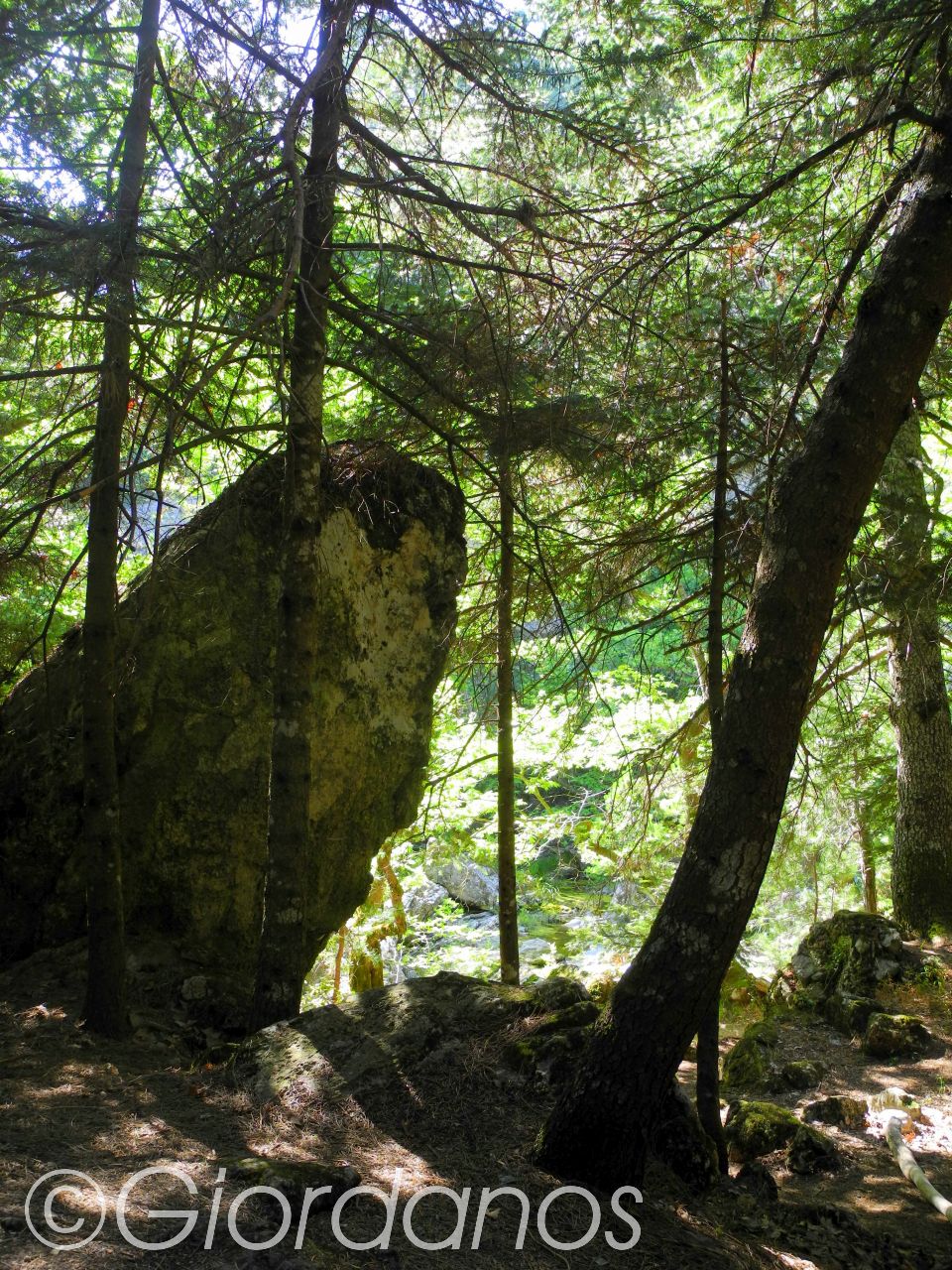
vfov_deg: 63.4
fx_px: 1027
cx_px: 476
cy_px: 635
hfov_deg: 49.7
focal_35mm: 28
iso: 100
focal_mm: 6
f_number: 2.8
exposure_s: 1/80
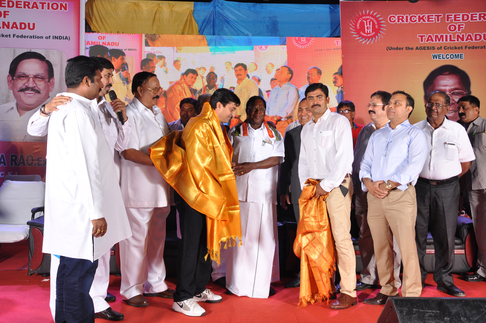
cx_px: 243
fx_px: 526
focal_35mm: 39
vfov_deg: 34.1
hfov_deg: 49.6
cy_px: 162
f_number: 6.3
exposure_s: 1/100
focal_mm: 26
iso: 400
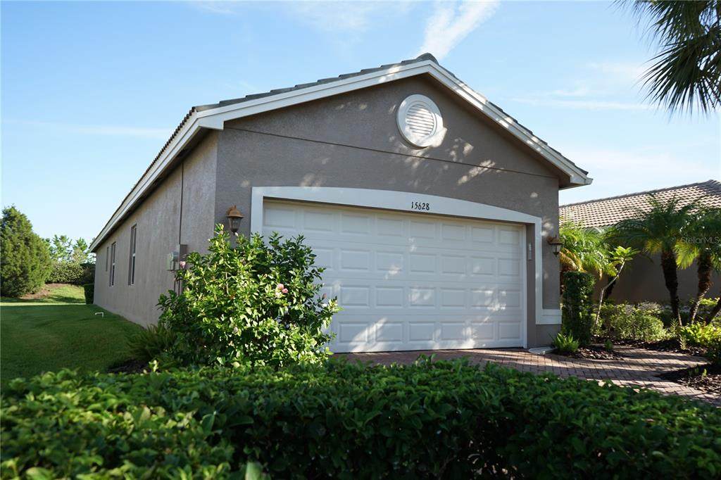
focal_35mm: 28
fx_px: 561
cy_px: 240
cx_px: 360
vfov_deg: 46.4
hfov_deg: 65.5
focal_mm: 28
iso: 100
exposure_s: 1/125
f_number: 6.3
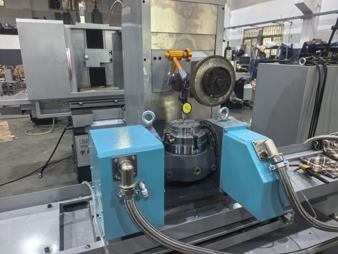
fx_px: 234
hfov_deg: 71.6
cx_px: 169
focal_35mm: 24
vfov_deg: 56.8
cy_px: 127
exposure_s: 1/100
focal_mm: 6.98
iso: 640
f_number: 2
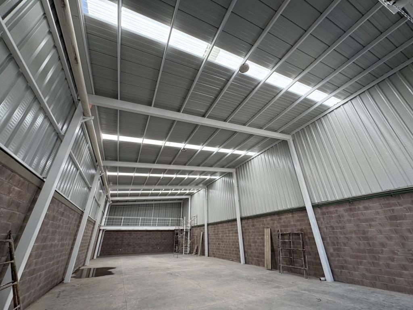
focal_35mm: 14
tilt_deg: +26.1
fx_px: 167
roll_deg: +1.4
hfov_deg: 102.1
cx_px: 206
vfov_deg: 85.7
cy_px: 155
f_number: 2.2
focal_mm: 2.22
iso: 40
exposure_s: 1/192
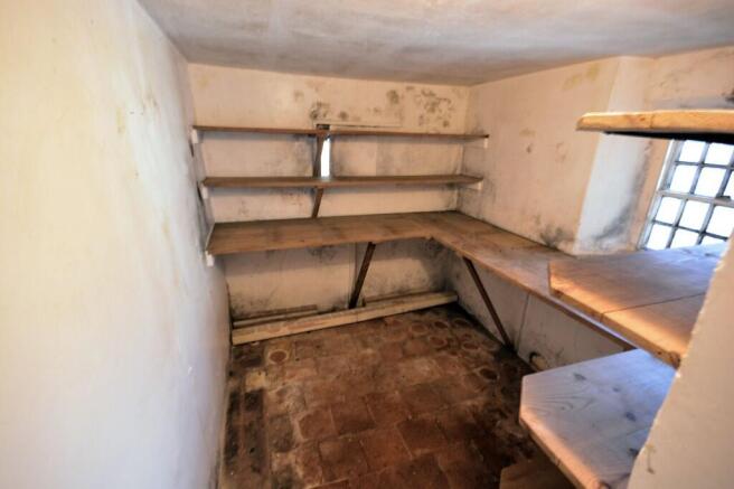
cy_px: 244
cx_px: 367
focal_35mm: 15
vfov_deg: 77.3
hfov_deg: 100.4
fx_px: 306
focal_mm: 10
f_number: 8
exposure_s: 1/1.6
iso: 400
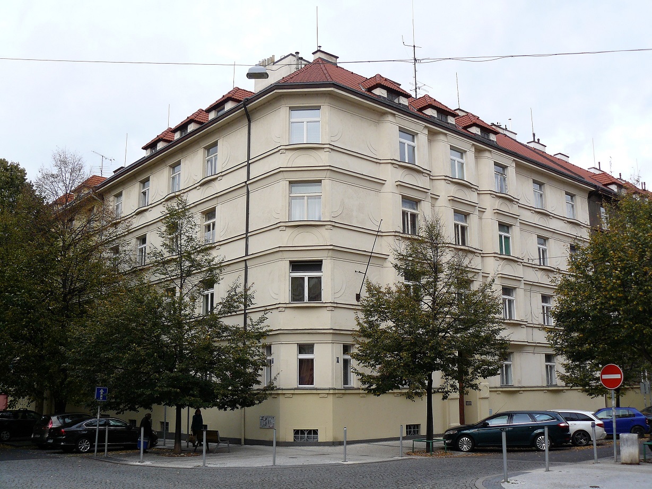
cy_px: 244
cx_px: 326
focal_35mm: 36
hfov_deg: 51.4
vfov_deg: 39.7
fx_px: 678
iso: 100
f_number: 4
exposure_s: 1/160
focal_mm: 6
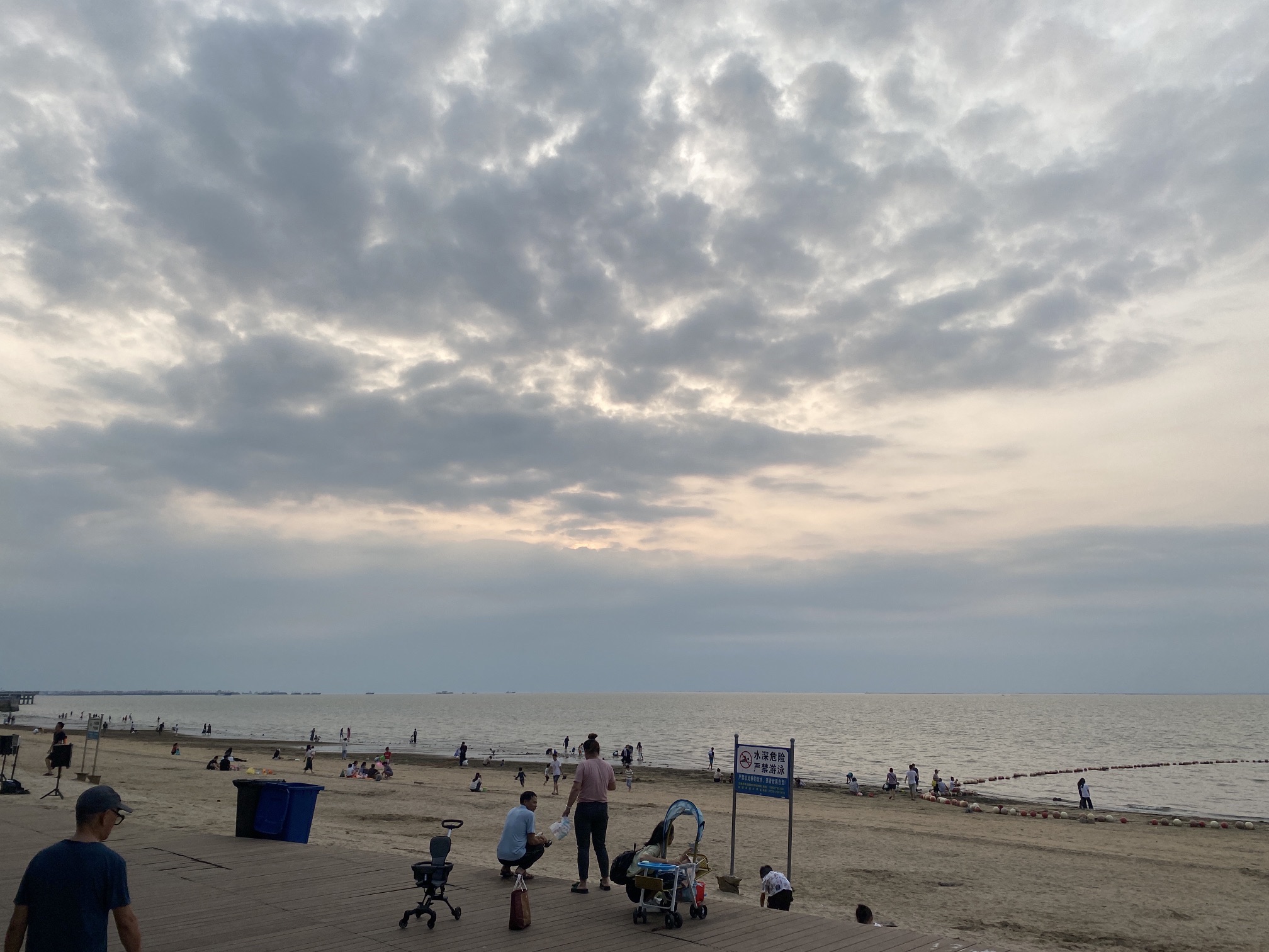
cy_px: 476
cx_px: 634
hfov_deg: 67.3
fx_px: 953
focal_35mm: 26
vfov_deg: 53.1
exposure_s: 1/1629
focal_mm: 4.25
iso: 32
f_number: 1.8
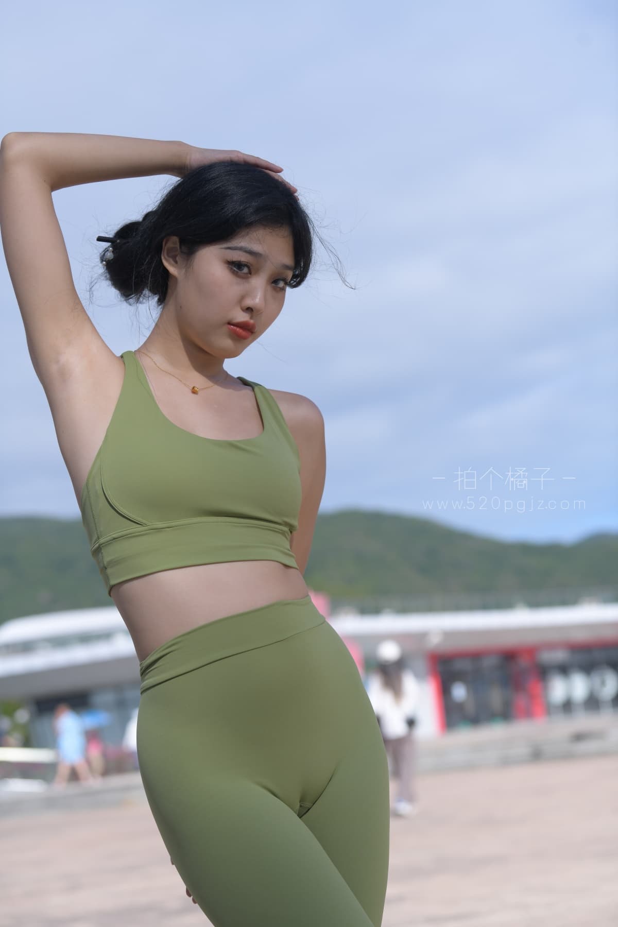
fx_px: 1802
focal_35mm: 70
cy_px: 464
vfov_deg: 28.8
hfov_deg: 19.5
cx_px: 309
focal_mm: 70
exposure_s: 1/2500
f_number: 4
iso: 200
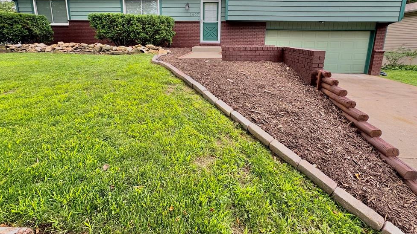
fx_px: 177
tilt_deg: -10.7
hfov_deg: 99.4
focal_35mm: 16
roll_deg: -1.0
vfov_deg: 64.7
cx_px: 208
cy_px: 72
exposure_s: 1/157
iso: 40
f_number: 2.2
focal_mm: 2.22
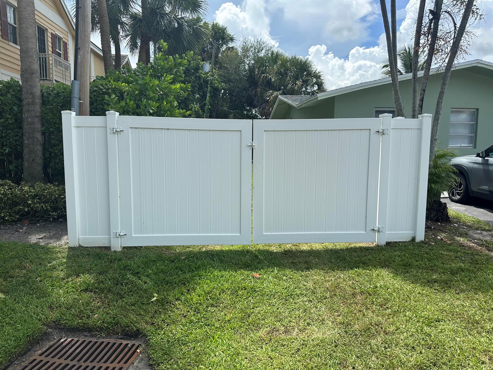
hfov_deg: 71.6
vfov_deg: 56.8
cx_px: 246
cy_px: 185
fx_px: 342
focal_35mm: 24
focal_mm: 6.86
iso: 80
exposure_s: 1/2591
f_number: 1.78
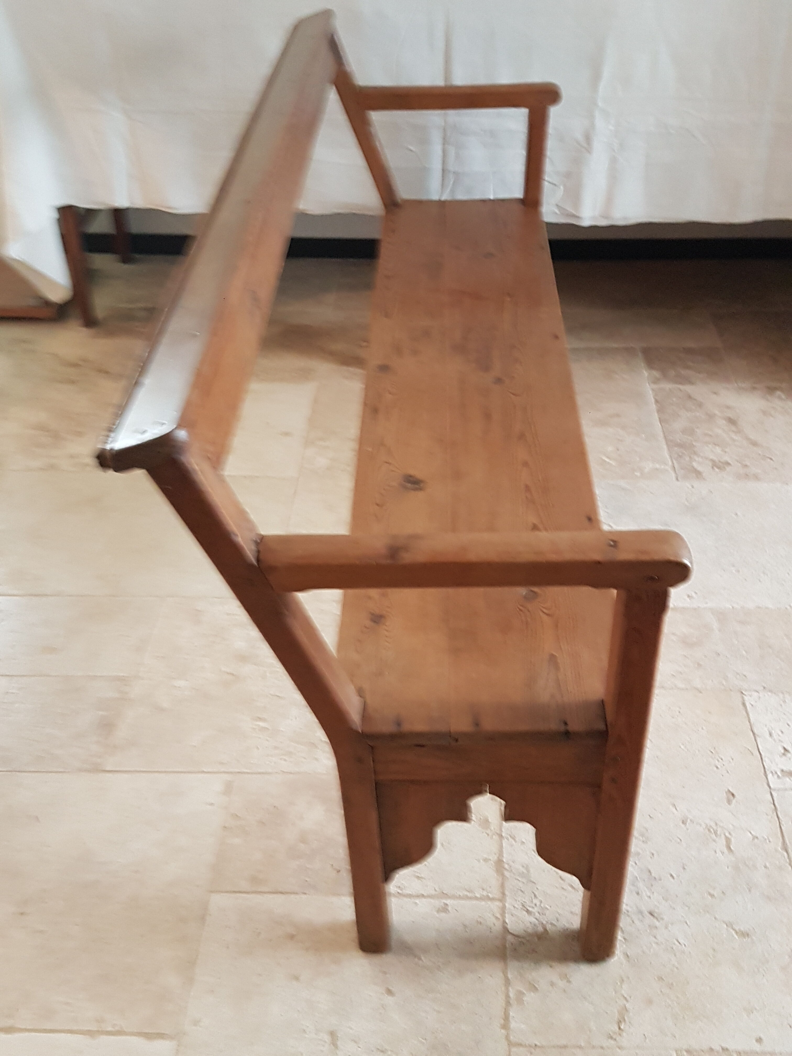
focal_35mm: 26
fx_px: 793
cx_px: 396
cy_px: 528
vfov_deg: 67.3
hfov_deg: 53.1
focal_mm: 4.2
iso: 250
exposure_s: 1/25
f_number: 1.7
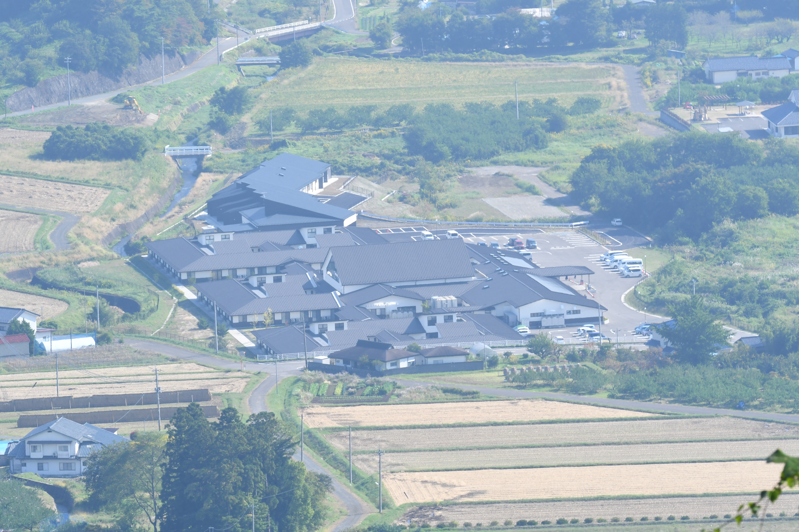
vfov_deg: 4.0
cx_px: 400
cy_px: 266
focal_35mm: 345
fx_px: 7656
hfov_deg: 6.0
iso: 640
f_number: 16
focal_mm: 230
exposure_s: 1/50
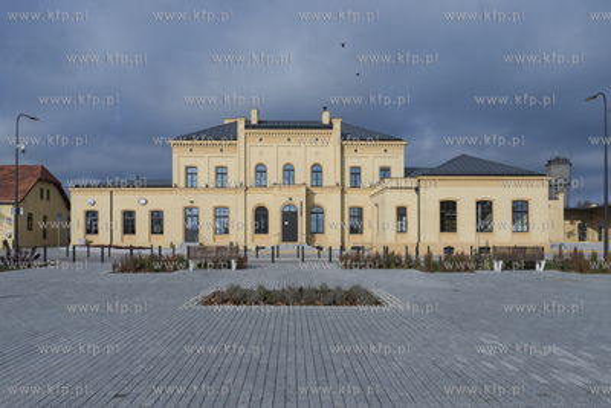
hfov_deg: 63.6
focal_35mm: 29
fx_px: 492
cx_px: 306
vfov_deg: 45.0
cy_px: 204
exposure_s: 1/3200
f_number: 6.3
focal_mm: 29
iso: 400
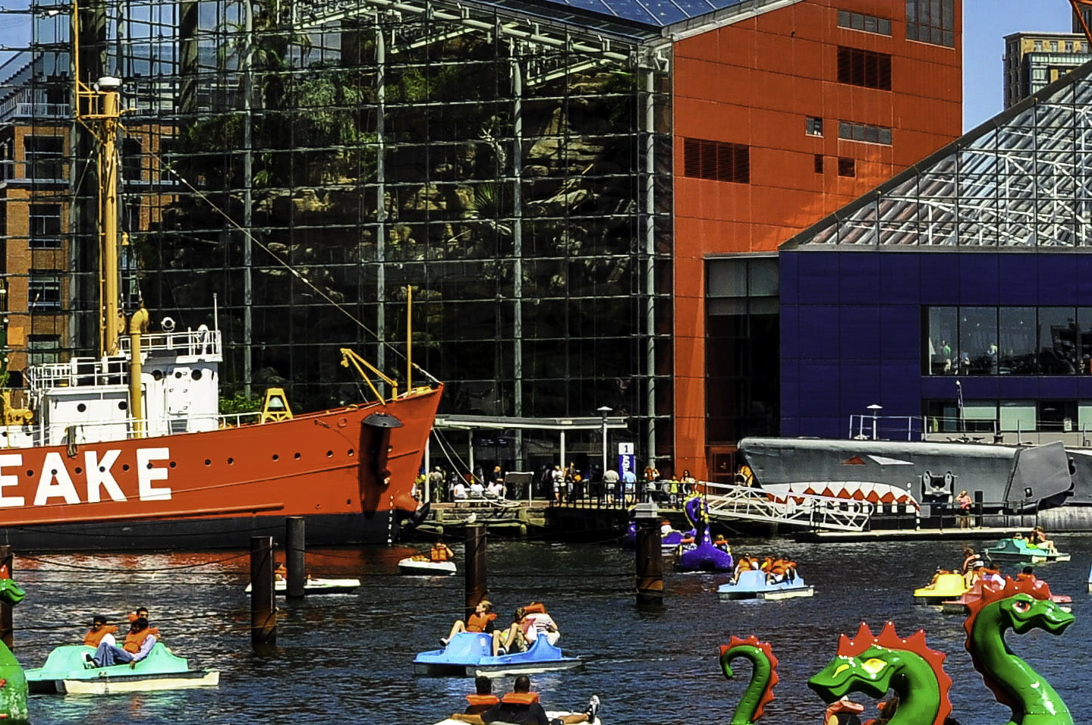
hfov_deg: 14.1
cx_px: 1201
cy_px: 201
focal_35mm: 143
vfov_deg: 9.6
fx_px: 4333
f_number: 10
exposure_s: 1/400
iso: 200
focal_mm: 32
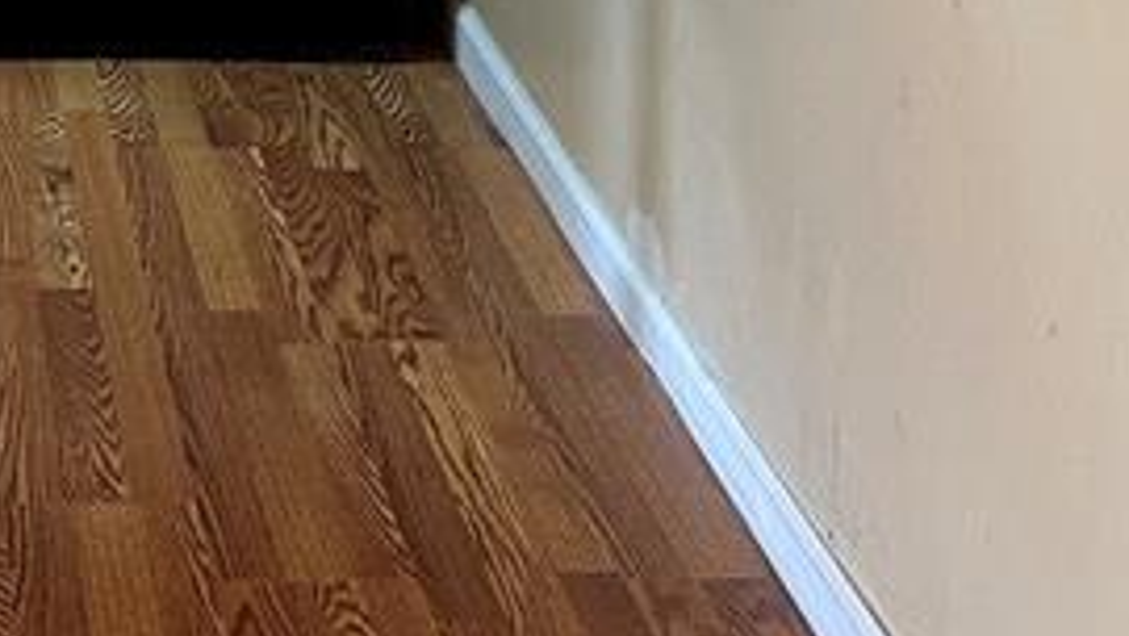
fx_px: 2964
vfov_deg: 11.5
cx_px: -176
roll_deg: +0.7
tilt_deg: -7.9
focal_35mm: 99
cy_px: -427
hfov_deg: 20.4
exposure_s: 1/60
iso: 320
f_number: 1.78
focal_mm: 6.86
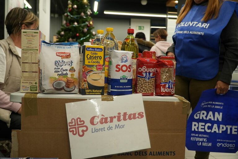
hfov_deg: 55.8
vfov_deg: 38.9
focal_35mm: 34
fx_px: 225
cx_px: 119
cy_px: 80
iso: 1000
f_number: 4
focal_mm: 23
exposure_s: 1/160
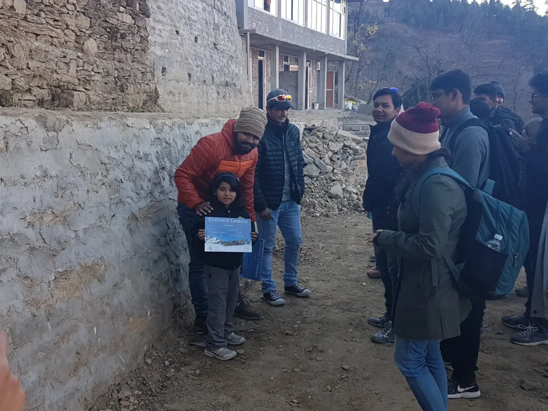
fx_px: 412
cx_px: 274
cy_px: 206
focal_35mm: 26
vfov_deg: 53.1
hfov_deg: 67.3
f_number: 1.7
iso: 40
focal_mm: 4.2
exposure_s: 1/168
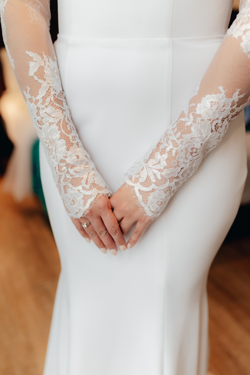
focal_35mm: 35
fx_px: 364
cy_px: 188
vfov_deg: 54.4
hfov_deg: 37.9
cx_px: 125
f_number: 2.2
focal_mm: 35
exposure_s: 1/400
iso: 1000
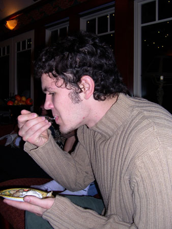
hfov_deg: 37.8
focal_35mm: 38
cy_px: 114
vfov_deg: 49.0
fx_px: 252
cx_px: 86
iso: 100
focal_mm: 8
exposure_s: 1/60
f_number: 2.8
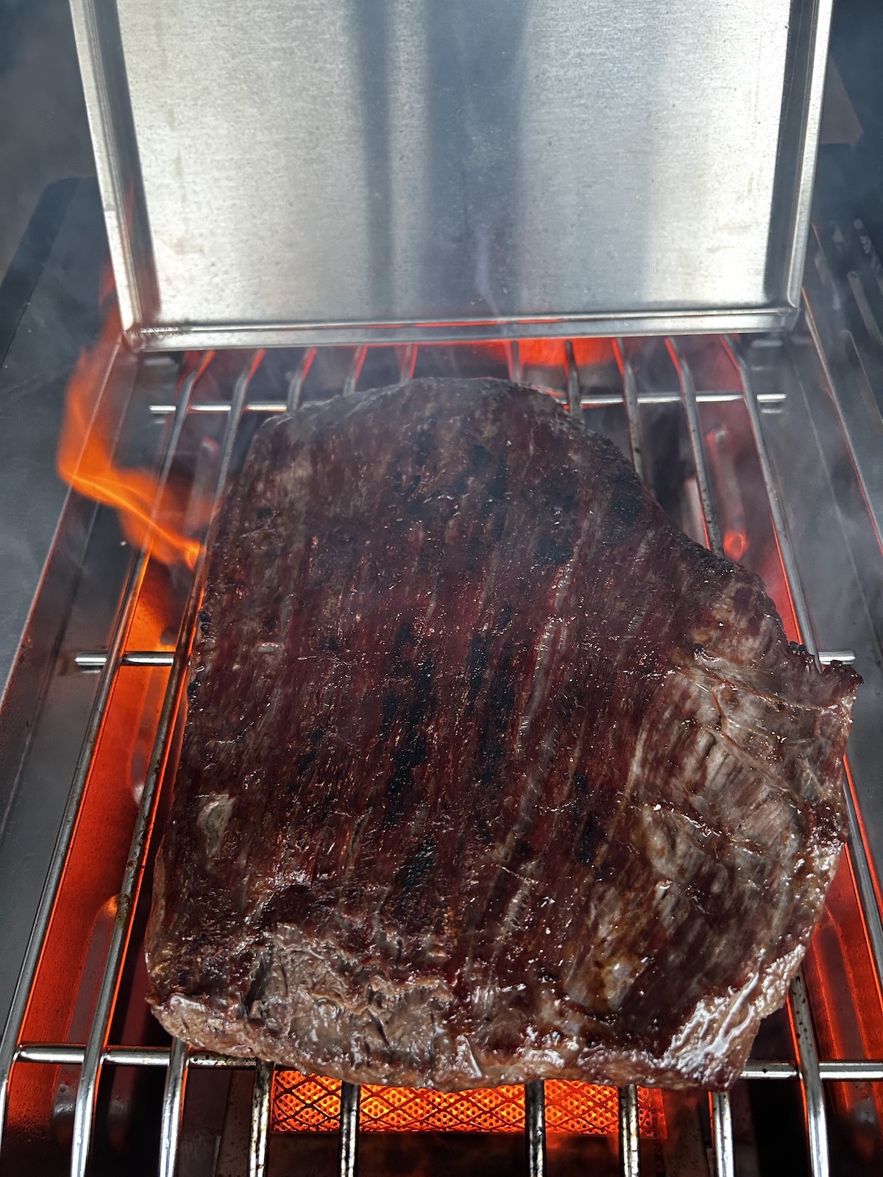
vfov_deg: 67.3
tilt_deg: -57.0
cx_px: 442
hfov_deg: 53.1
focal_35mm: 26
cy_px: 588
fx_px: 884
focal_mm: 5.7
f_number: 1.5
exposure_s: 1/55
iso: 160
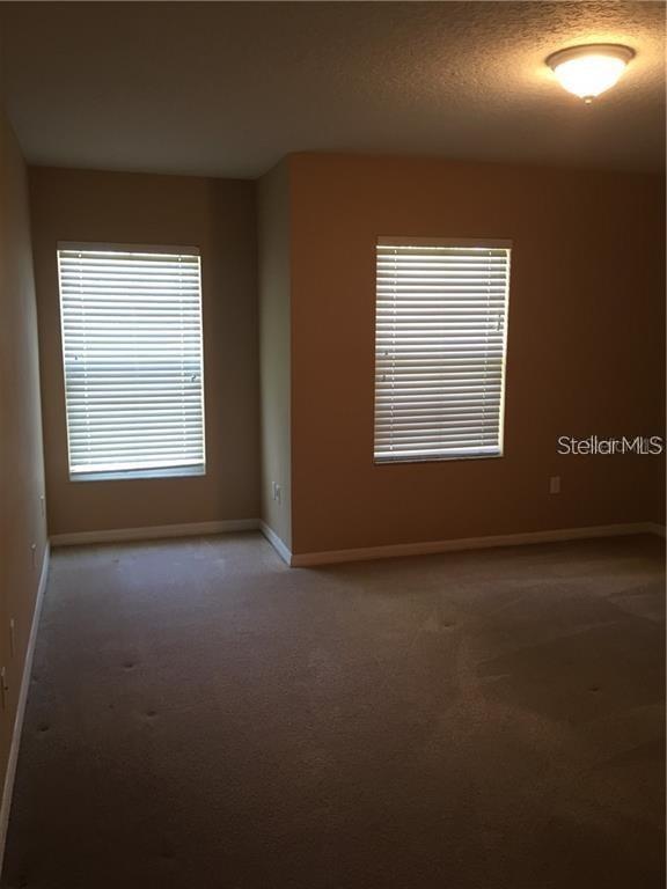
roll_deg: +0.2
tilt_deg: -8.6
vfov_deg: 61.7
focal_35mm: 29
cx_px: 334
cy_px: 444
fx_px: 745
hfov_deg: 48.2
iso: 64
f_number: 2.2
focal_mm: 4.15
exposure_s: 1/30
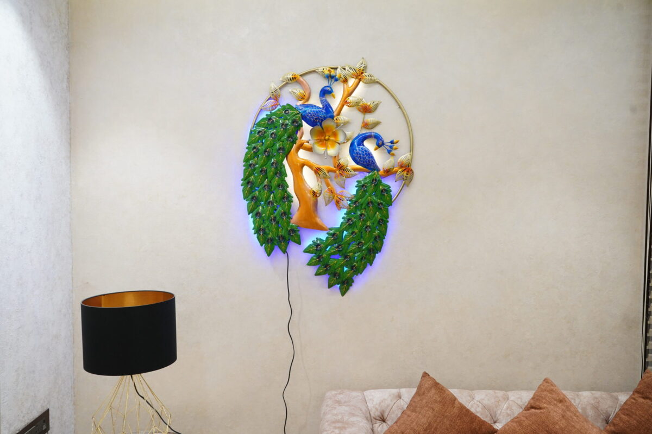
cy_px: 217
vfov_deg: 40.0
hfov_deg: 57.2
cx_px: 326
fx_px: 598
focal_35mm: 33
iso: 4000
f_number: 6.3
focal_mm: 33
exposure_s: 1/160
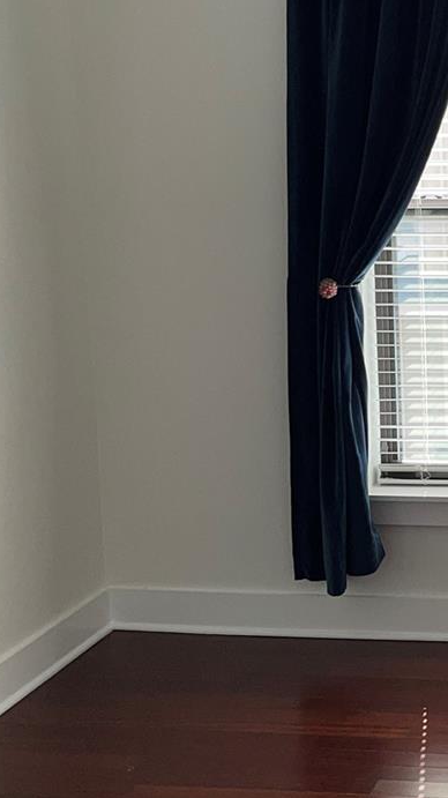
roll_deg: +0.7
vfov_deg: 33.2
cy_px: 312
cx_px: 633
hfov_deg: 17.5
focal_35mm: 63
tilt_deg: -7.9
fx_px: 1332
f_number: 1.6
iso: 32
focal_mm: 5.1
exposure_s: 1/563
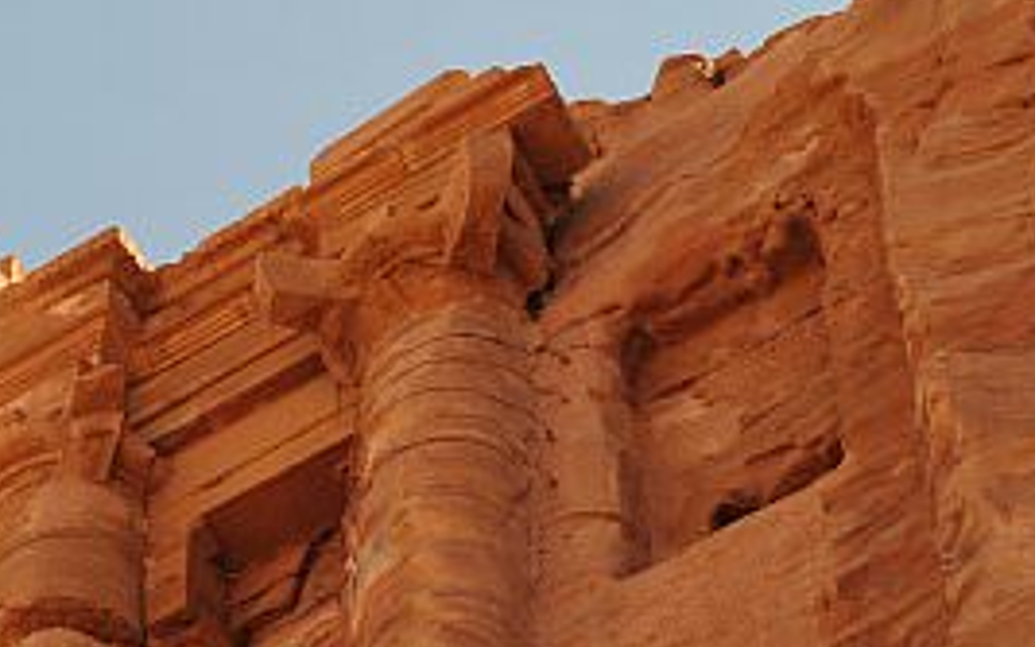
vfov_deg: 6.4
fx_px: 5812
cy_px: 138
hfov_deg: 10.2
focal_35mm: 206
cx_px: 349
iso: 200
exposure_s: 1/250
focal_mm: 60
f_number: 8
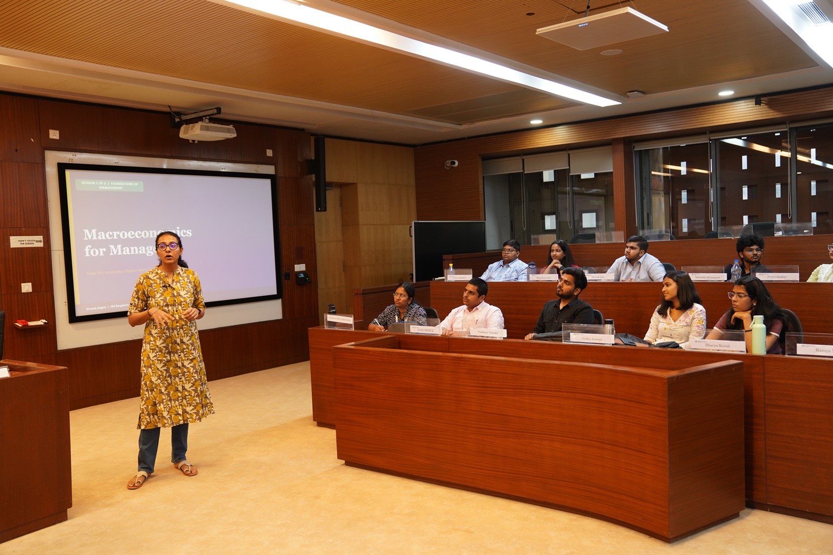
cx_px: 416
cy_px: 278
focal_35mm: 31
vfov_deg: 42.3
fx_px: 717
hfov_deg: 60.3
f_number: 3.2
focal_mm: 31
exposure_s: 1/125
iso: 800
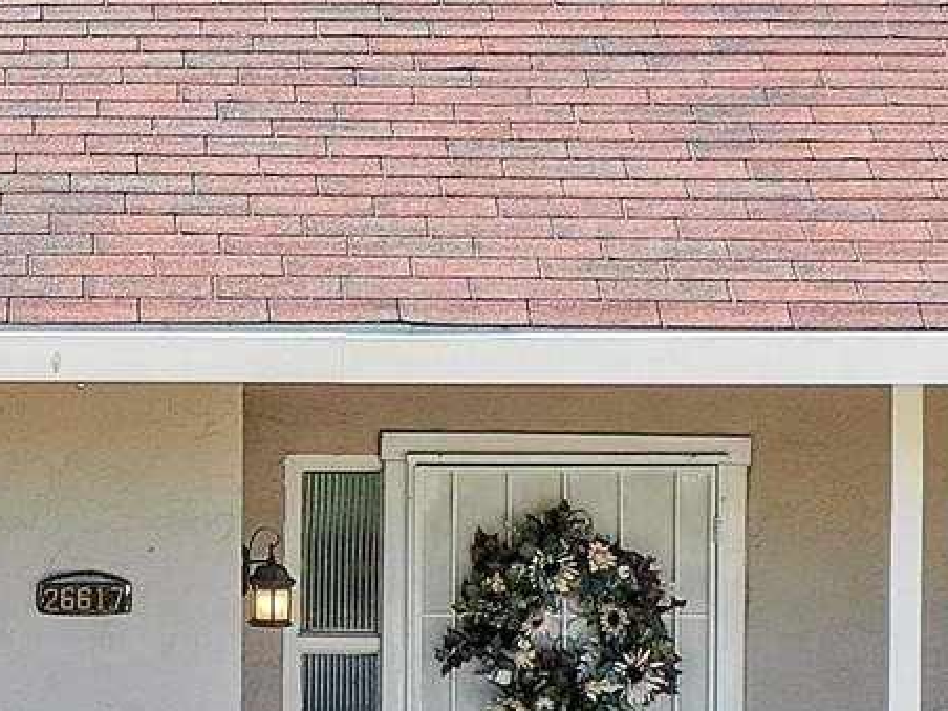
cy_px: 499
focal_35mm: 183
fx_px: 5012
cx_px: -23
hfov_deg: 10.7
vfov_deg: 8.1
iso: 100
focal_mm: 10.26
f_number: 4.5
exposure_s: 1/200
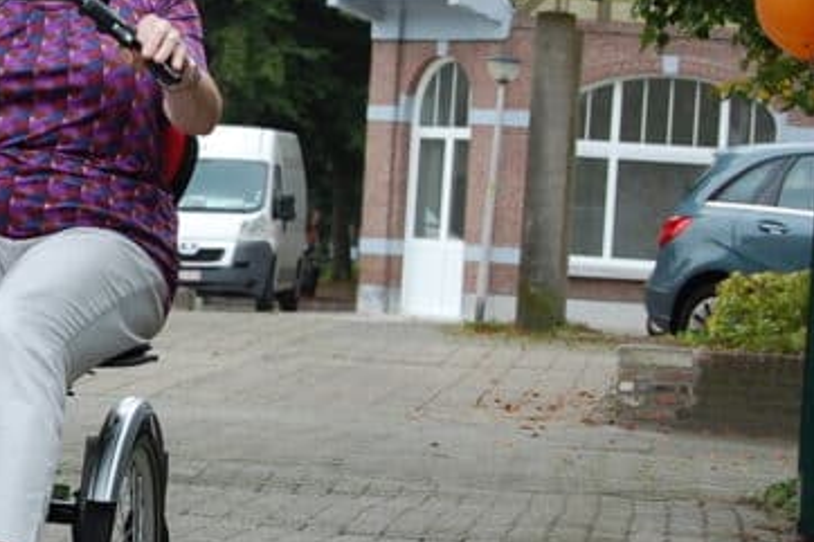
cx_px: -225
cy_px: 145
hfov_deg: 8.7
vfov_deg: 5.9
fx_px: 5275
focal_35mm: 233
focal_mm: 55
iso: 200
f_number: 5.6
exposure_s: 1/160
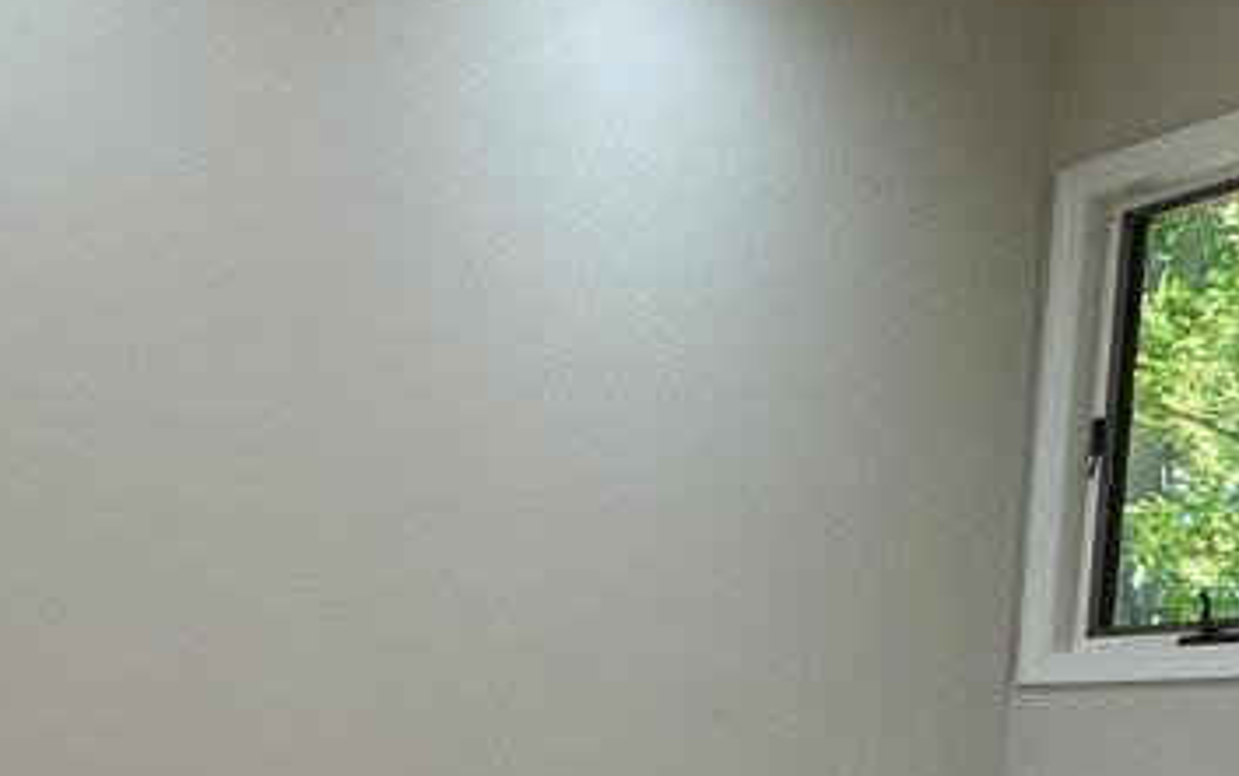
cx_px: 376
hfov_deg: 45.2
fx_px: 1453
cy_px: 1074
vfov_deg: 24.9
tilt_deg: -12.5
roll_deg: +1.9
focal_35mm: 43
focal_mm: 2.22
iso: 125
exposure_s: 1/120
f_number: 2.2
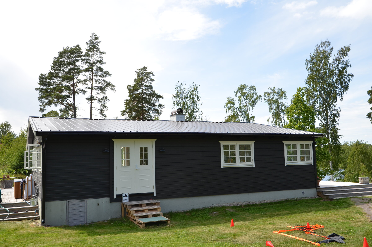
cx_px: 186
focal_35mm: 36
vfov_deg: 36.7
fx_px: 371
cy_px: 124
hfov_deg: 53.2
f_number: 8
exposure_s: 1/250
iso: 140
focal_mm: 24
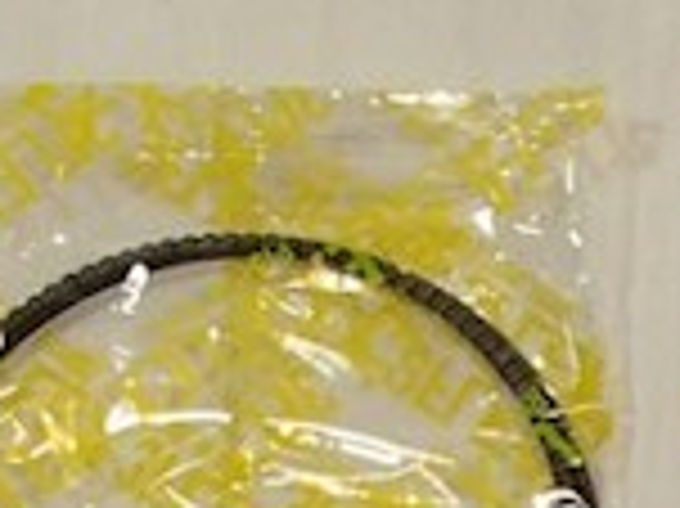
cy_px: 1038
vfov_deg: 8.9
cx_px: 1108
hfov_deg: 11.9
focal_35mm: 157
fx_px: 3082
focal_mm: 6.64
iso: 320
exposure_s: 1/160
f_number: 4.7
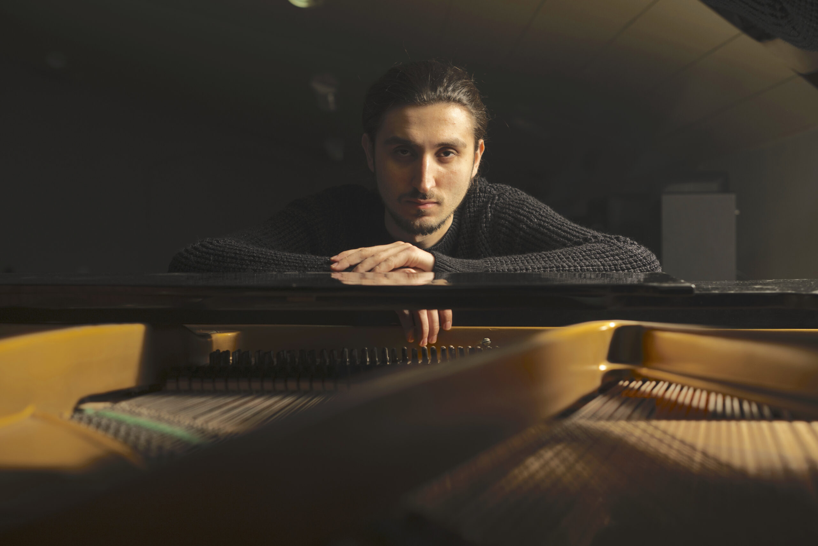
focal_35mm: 50
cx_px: 409
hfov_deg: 39.6
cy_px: 273
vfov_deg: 27.0
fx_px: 1136
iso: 200
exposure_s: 1/125
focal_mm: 50
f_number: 3.5
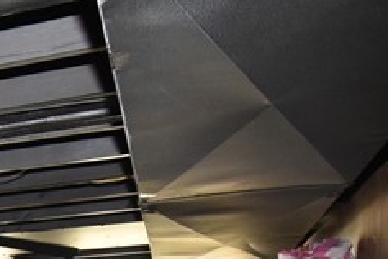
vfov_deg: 15.2
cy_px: 444
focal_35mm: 79
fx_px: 853
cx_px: -403
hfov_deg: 17.6
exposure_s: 1/125
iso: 1400
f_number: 4.8
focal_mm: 11.5
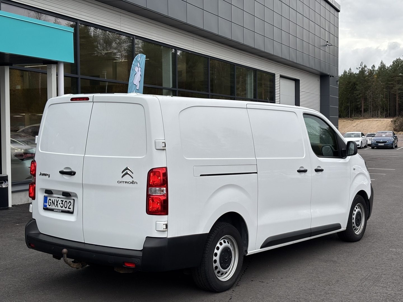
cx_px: 202
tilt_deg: -1.6
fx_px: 605
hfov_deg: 36.8
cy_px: 151
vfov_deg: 28.0
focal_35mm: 52
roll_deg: +1.2
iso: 32
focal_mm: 5.96
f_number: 1.6
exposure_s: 1/707
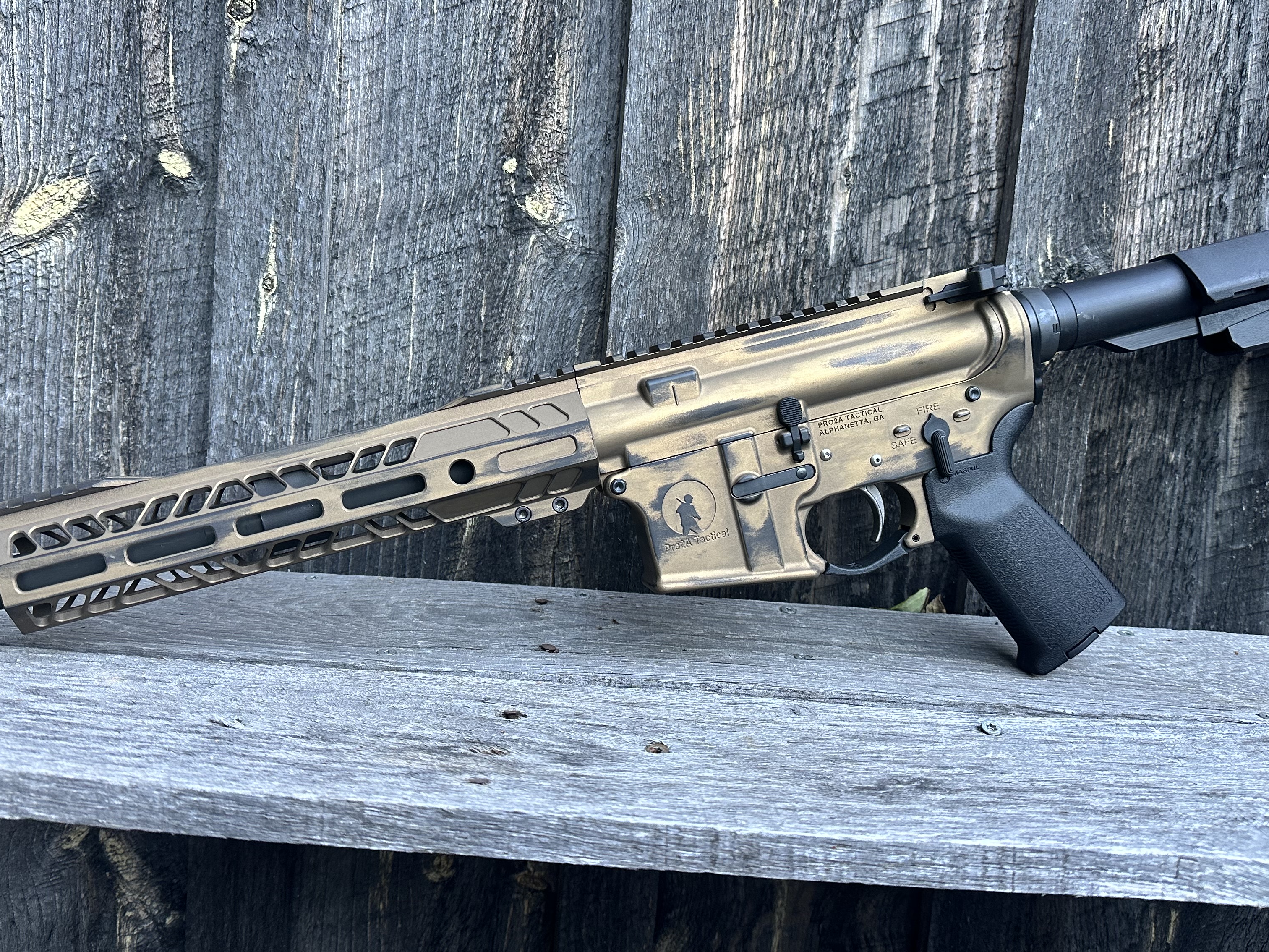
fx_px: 1173
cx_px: 636
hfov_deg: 56.8
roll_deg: -4.3
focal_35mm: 32
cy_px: 460
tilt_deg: -7.1
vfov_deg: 44.2
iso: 200
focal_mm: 6.86
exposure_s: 1/121
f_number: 1.78
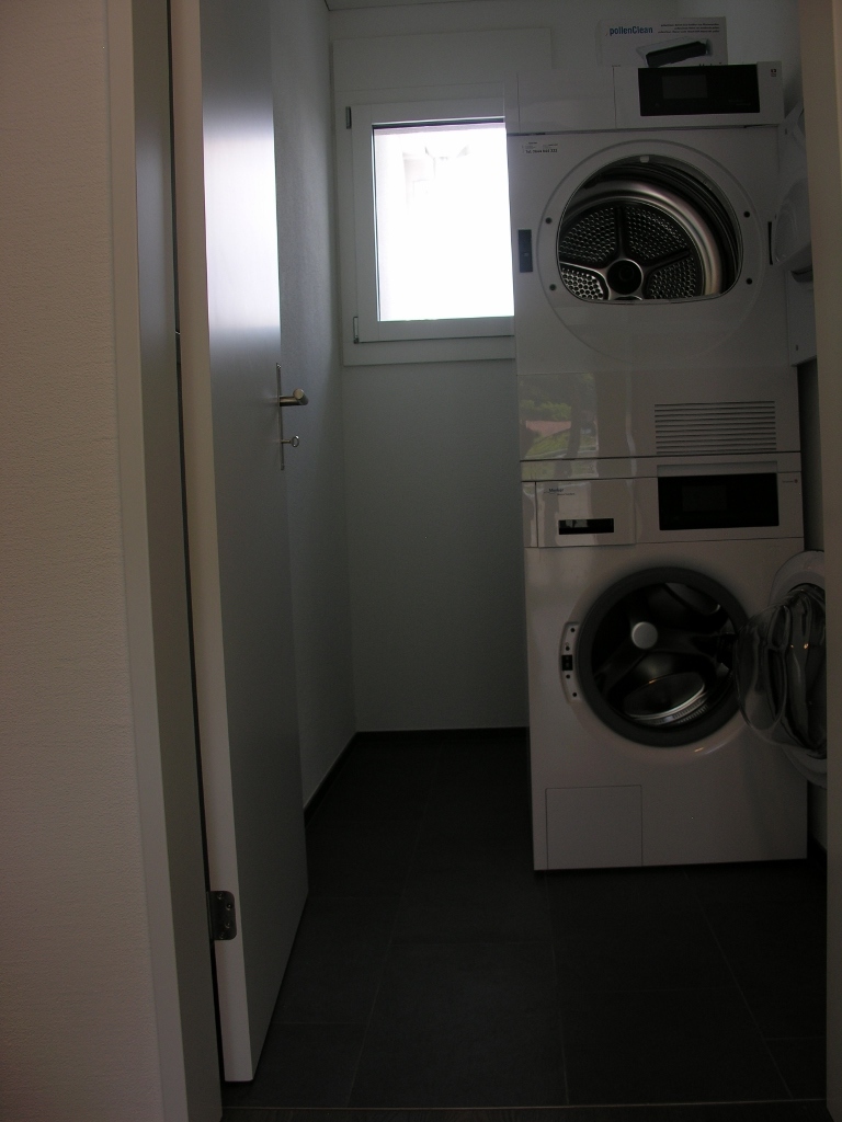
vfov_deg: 52.6
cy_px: 561
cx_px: 421
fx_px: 1135
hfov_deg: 40.7
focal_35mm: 35
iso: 50
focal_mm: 8.9
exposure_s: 1/56.4
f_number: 3.2
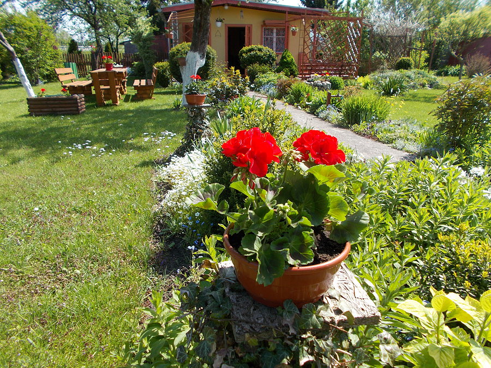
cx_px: 246
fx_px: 369
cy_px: 184
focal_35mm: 26
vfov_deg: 53.1
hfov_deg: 67.3
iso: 80
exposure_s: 1/400
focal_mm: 4.6
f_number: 3.2
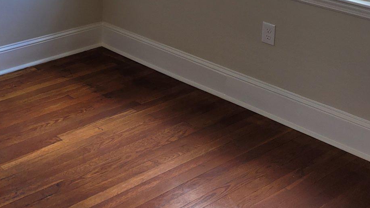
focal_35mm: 63
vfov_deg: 17.3
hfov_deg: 31.1
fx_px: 618
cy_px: -98
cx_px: 7
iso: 50
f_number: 1.8
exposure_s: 1/120
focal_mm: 5.4
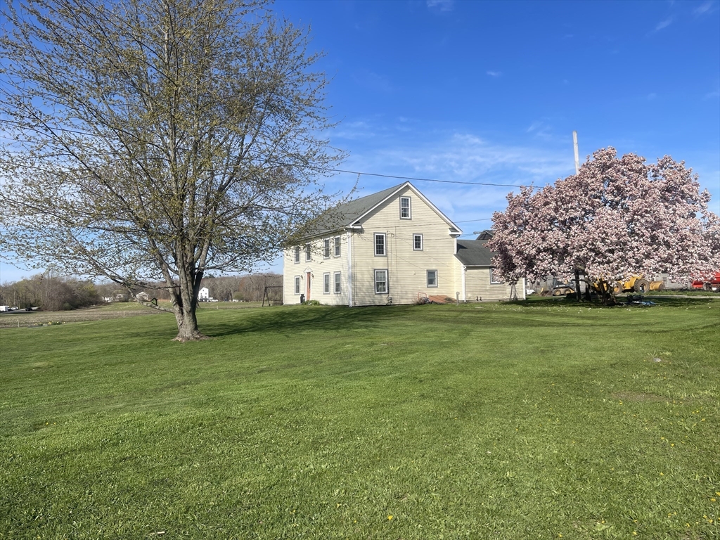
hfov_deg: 69.4
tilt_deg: +1.7
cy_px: 270
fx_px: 520
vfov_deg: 54.9
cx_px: 360
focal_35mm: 25
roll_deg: +0.9
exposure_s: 1/3922
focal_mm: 5.1
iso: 32
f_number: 1.6
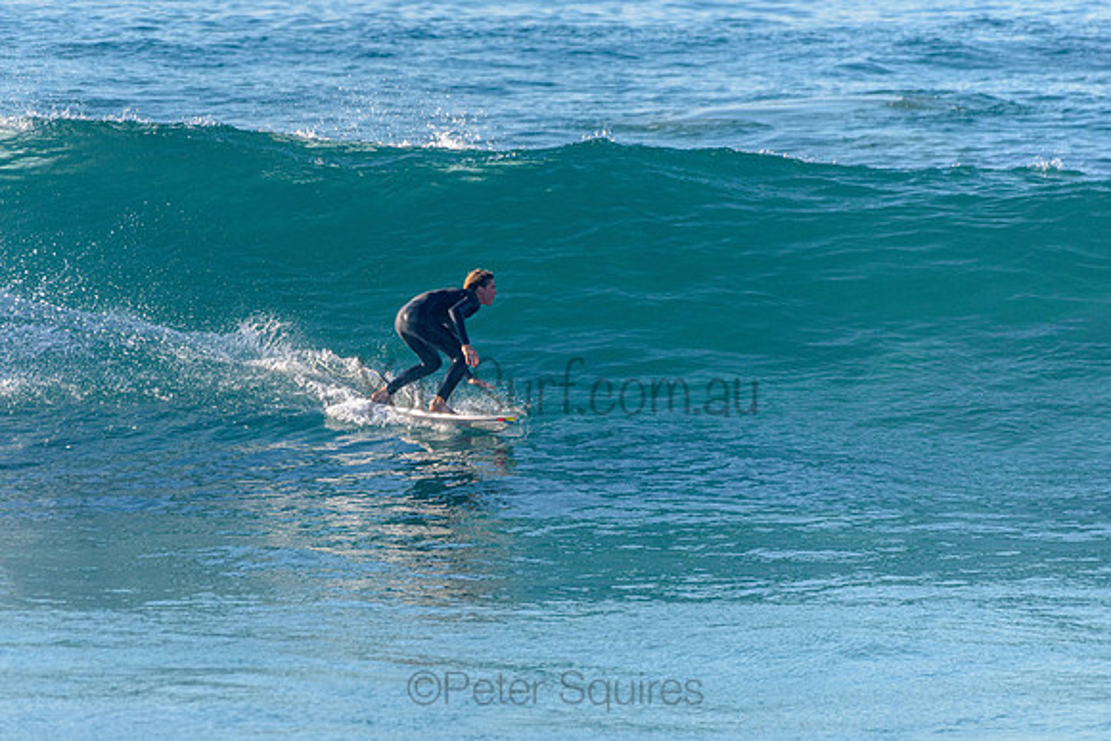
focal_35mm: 611
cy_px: 353
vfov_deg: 2.3
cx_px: 432
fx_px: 18859
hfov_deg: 3.4
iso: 400
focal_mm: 500
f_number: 5.6
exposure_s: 1/2000
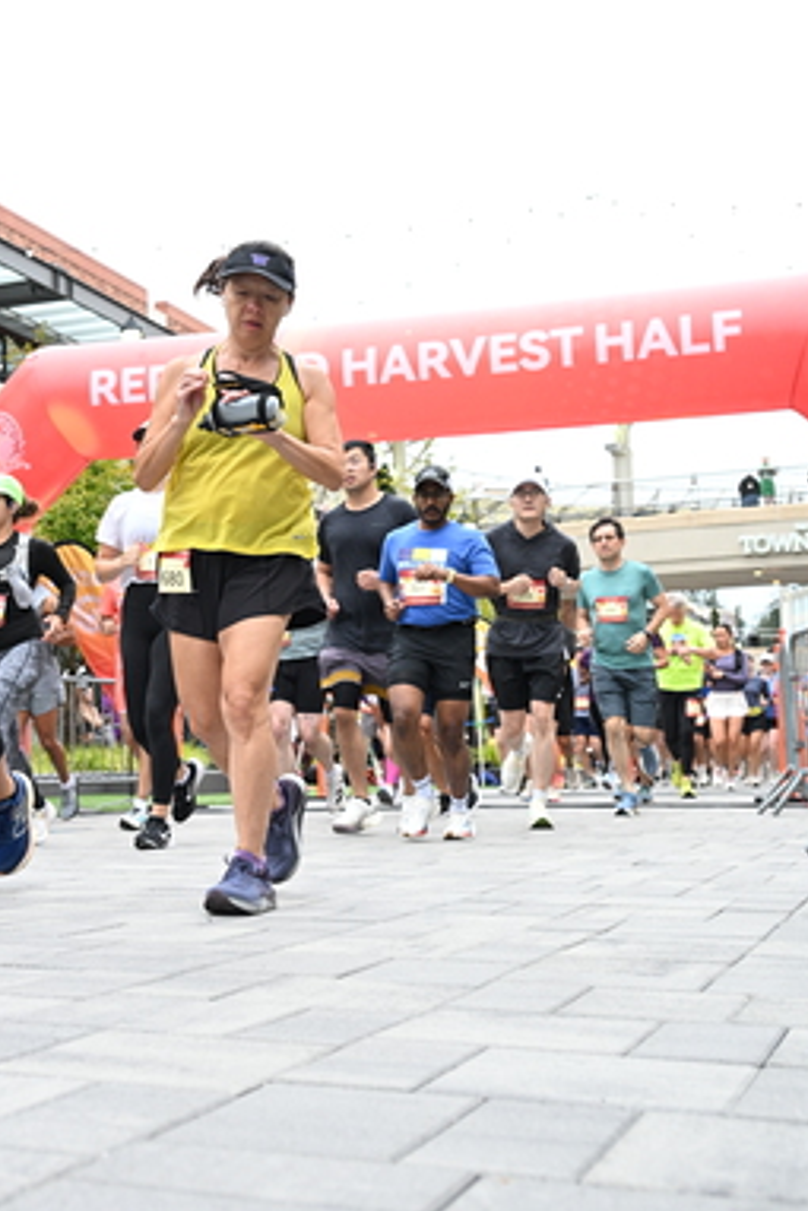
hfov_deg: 26.9
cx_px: 246
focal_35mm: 50
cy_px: 536
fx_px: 1672
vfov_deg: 39.7
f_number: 4
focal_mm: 34.5
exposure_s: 1/640
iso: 2000
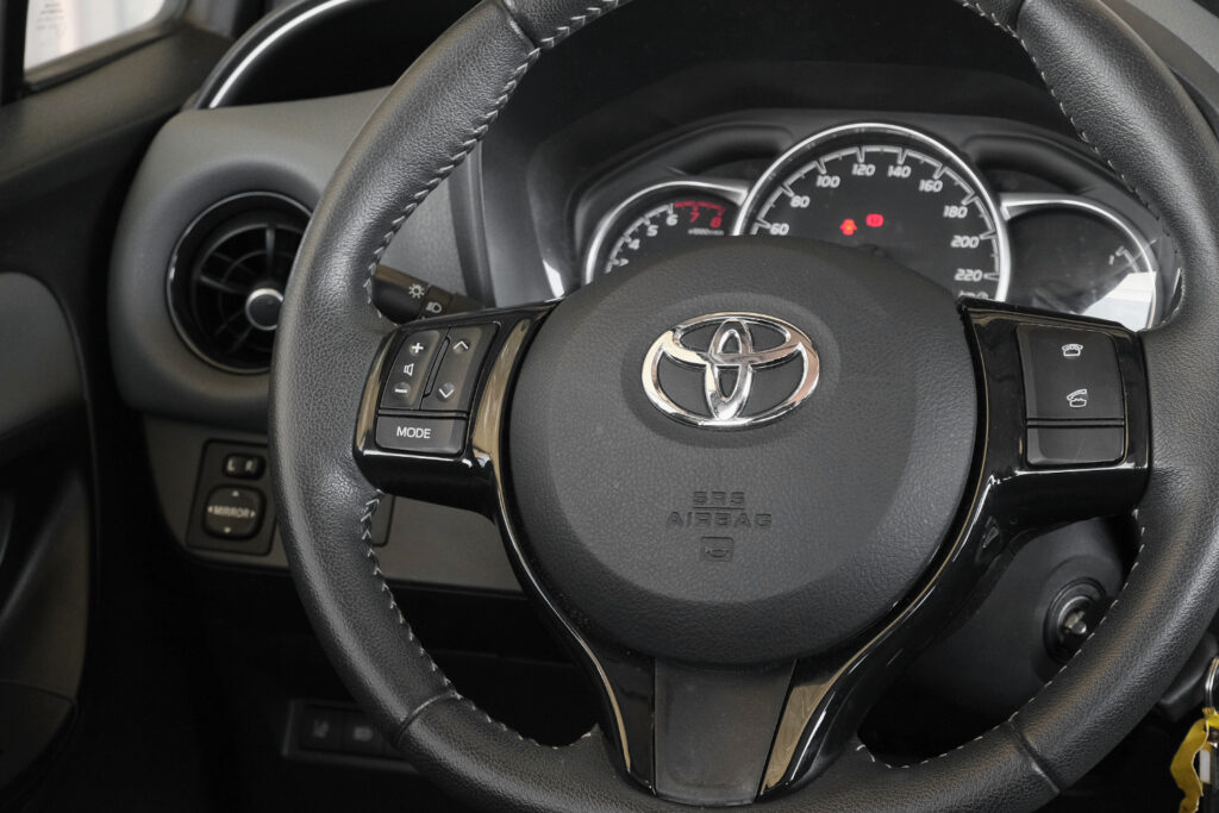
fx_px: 2303
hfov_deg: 29.7
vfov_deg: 20.0
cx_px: 610
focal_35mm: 68
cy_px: 406
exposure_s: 1/80
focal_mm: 45
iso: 2000
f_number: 7.1
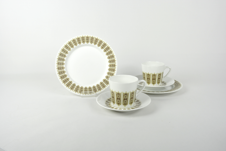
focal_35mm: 34
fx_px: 217
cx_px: 113
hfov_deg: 55.1
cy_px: 76
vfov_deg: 38.4
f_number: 22
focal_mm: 23
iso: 400
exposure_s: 1/6
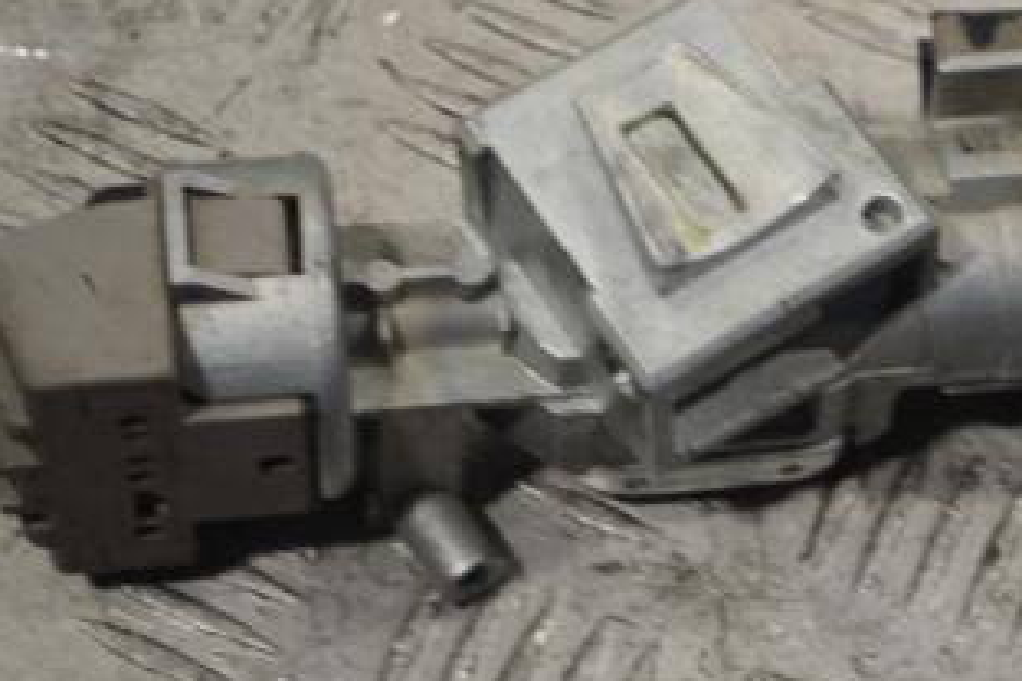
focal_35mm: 150
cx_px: 868
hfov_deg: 13.6
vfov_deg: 9.1
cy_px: 331
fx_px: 4258
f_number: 5.6
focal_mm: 52
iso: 125
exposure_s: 1/30
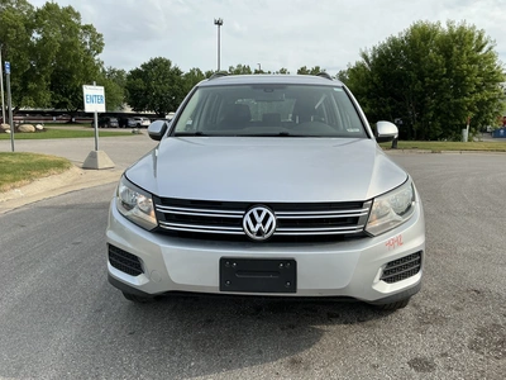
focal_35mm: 28
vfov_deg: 49.7
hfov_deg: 63.4
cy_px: 190
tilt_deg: -7.5
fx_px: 409
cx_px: 253
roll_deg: -0.5
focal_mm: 3
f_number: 1.8
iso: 25
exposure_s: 1/1451
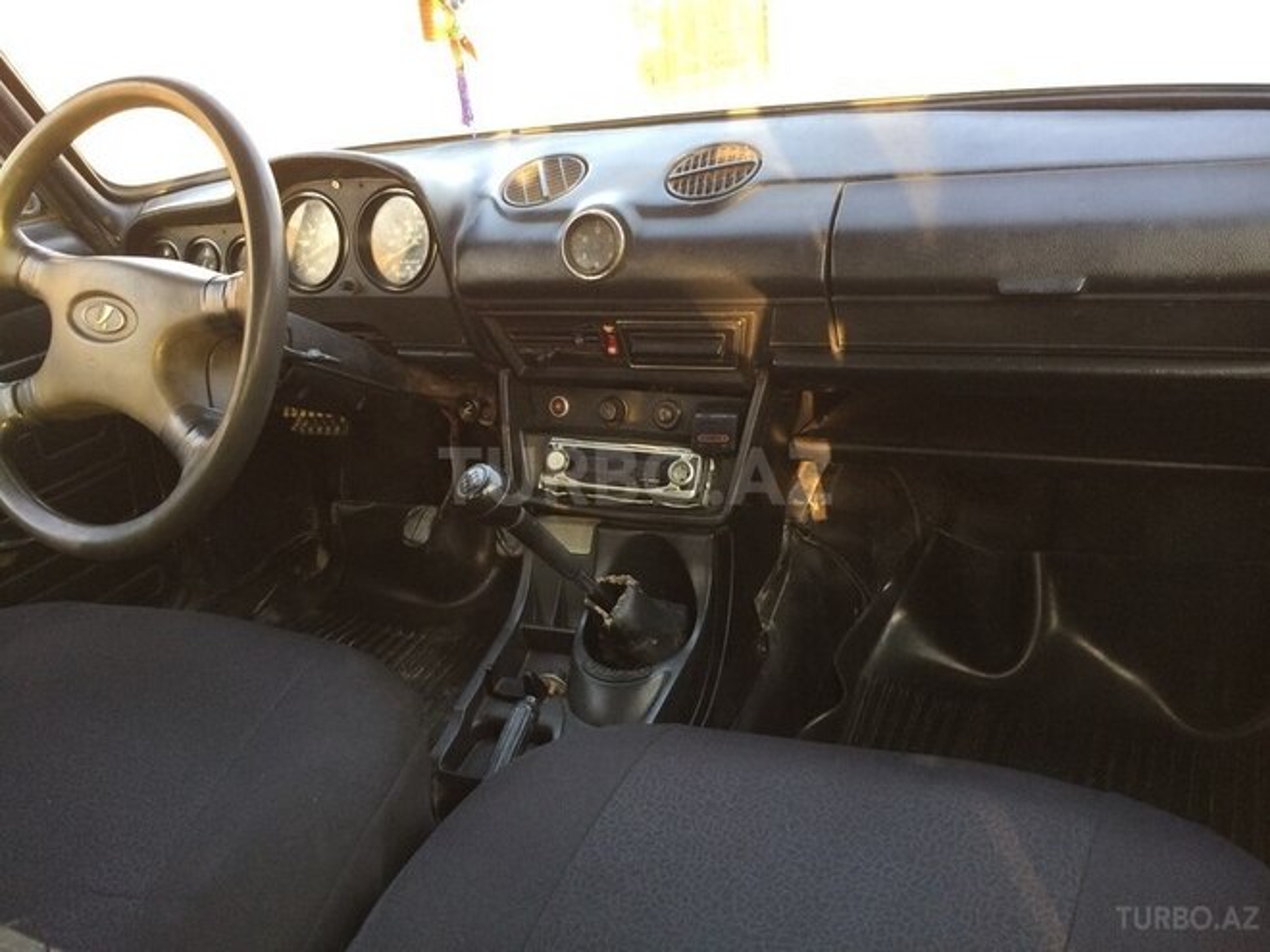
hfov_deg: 61.7
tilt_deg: -22.6
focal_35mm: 29
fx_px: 1064
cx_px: 635
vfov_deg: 48.2
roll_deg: +6.1
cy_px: 476
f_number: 2.2
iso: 50
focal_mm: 4.15
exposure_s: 1/33
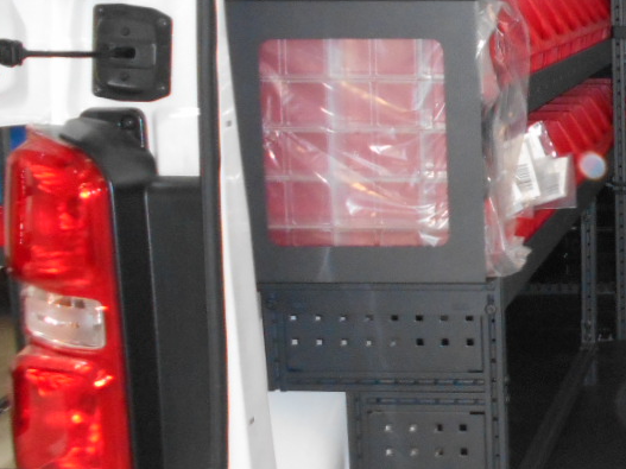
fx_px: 1428
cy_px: 234
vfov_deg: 18.7
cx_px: 786
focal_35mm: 79
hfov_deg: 22.4
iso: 320
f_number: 3.2
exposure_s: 1/25
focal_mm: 4.6
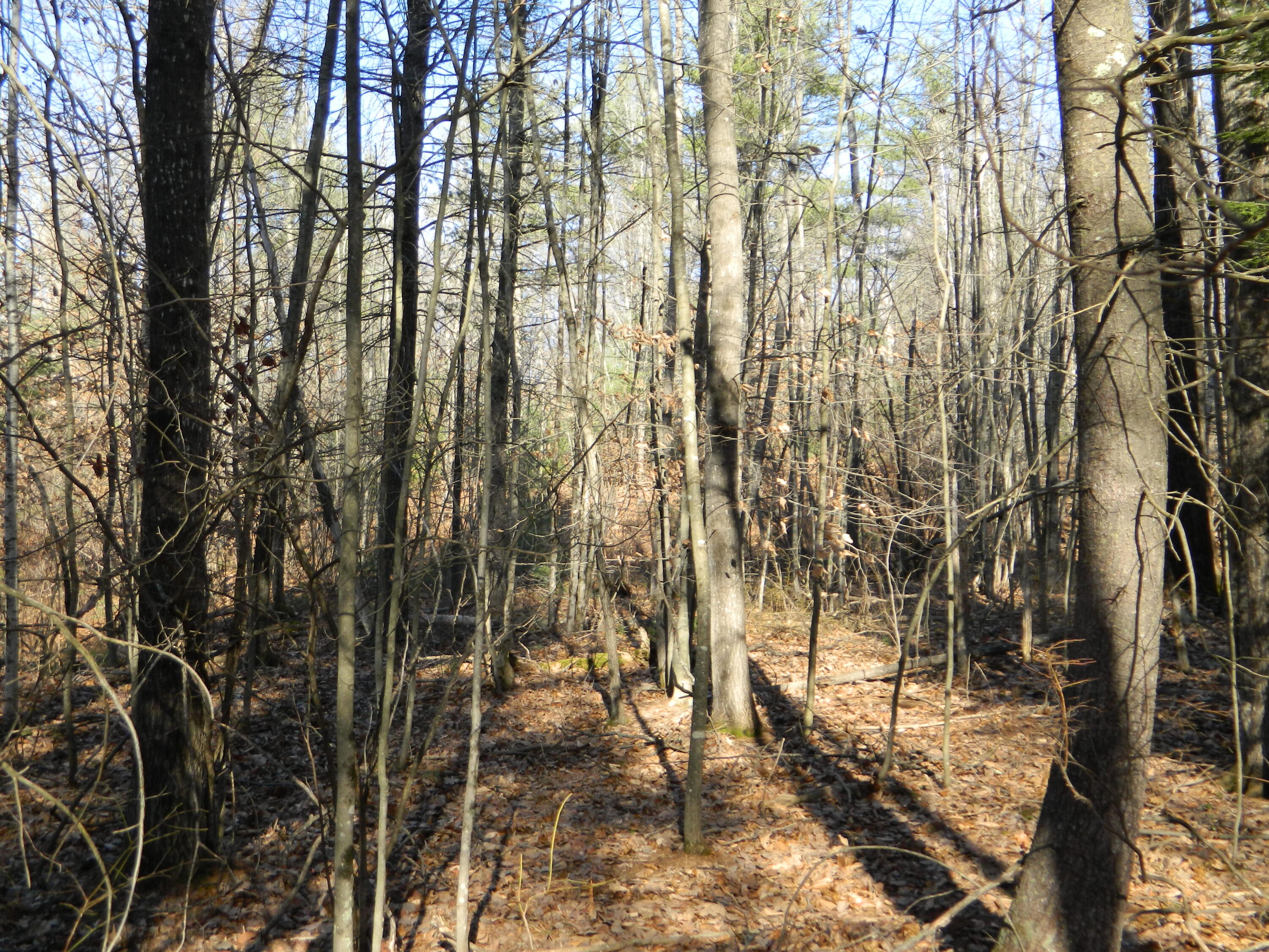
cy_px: 476
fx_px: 1503
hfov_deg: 45.8
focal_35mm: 41
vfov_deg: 35.1
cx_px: 634
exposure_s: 1/200
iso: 80
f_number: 3.5
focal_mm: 7.3
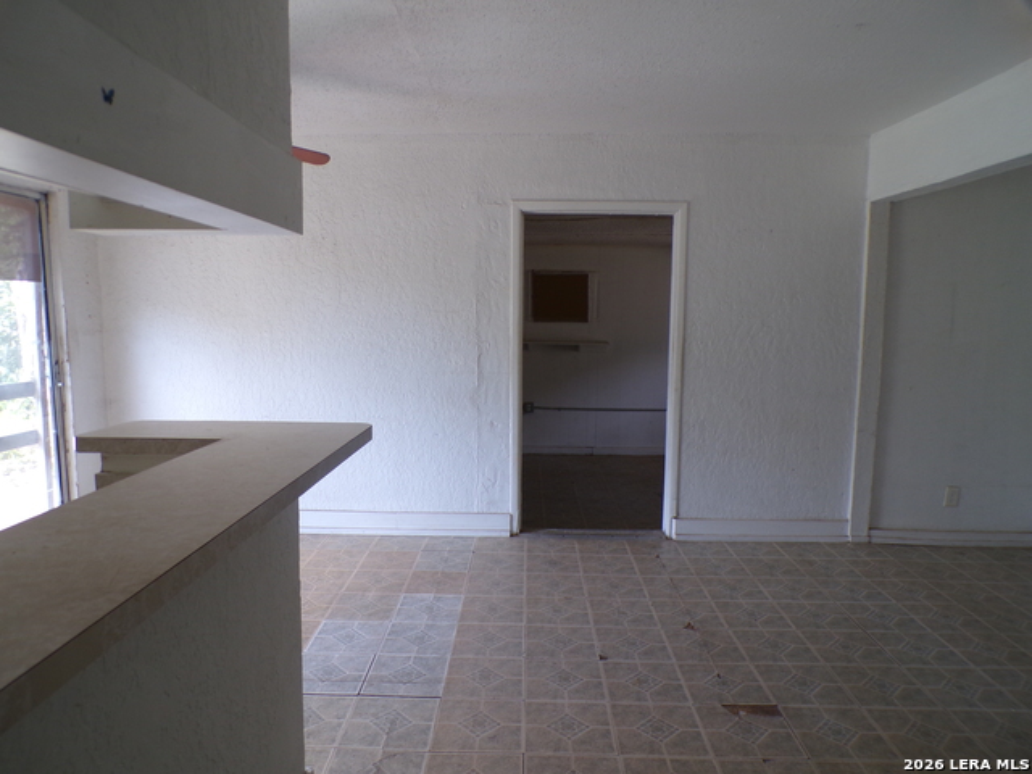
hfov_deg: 71.6
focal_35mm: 24
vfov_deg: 56.8
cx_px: 516
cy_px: 387
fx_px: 716
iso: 100
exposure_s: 1/56
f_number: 3
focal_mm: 4.3
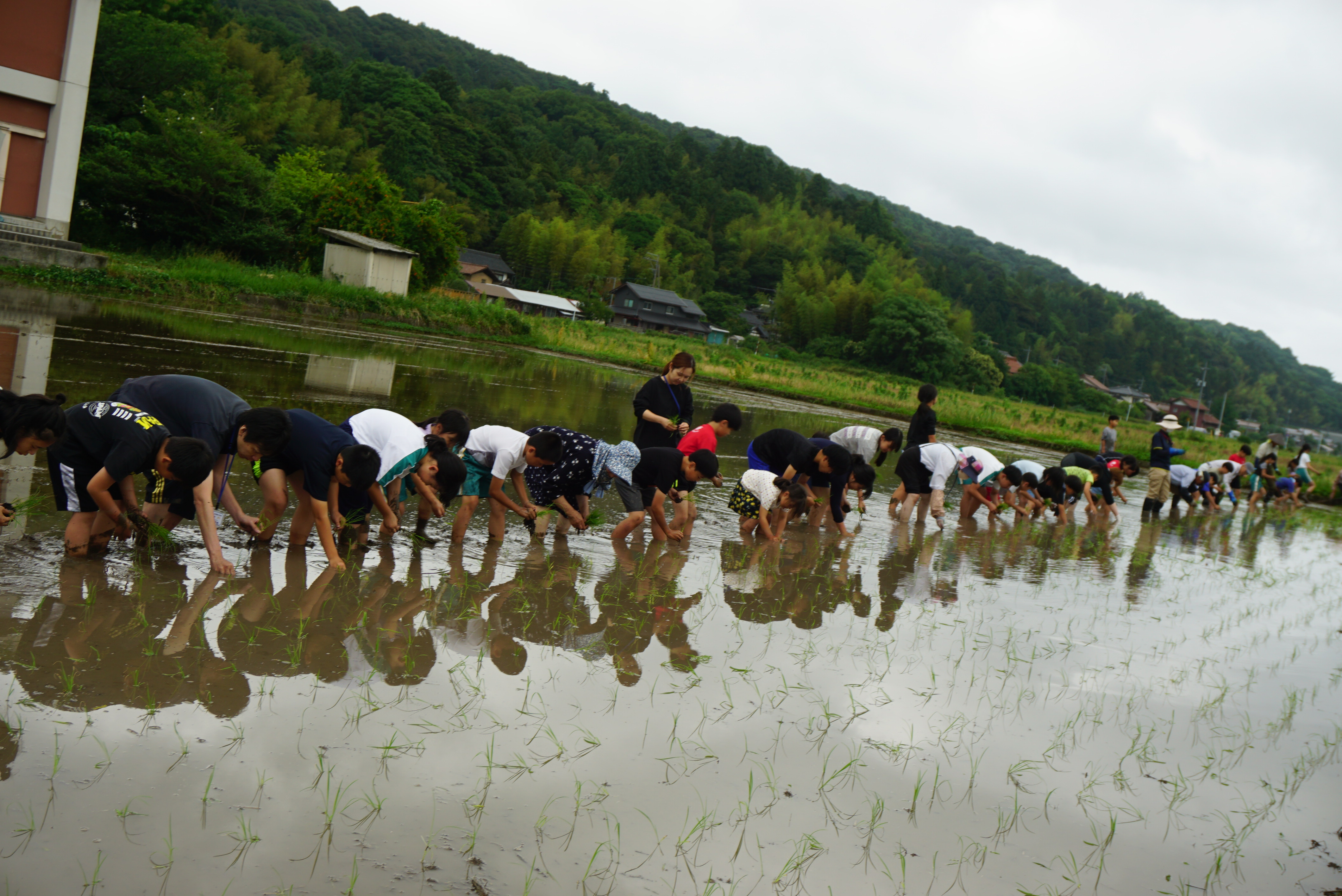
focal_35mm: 39
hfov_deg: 49.5
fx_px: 1455
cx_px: 671
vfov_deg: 34.3
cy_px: 448
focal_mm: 26
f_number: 6.3
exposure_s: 1/80
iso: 100
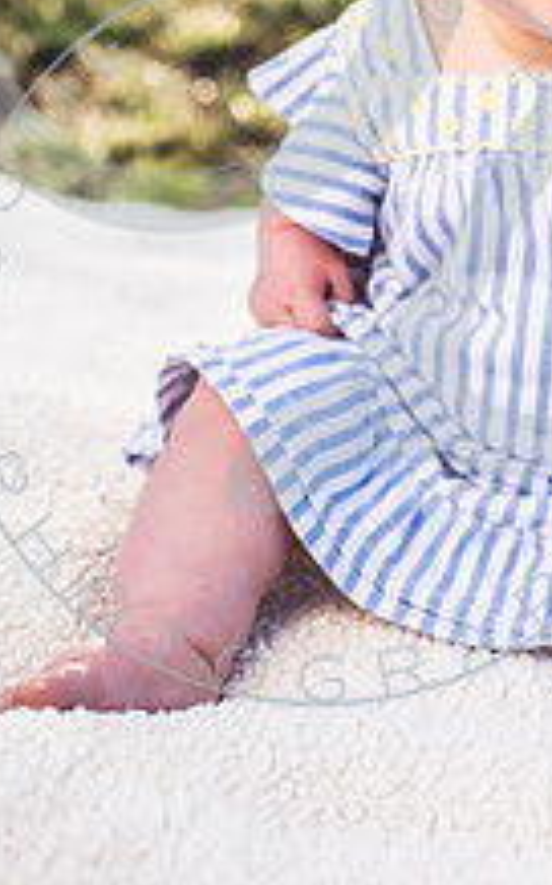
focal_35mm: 105
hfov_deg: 12.4
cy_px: 20
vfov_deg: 19.3
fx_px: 2531
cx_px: 503
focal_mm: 50
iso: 100
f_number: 2.8
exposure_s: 1/320
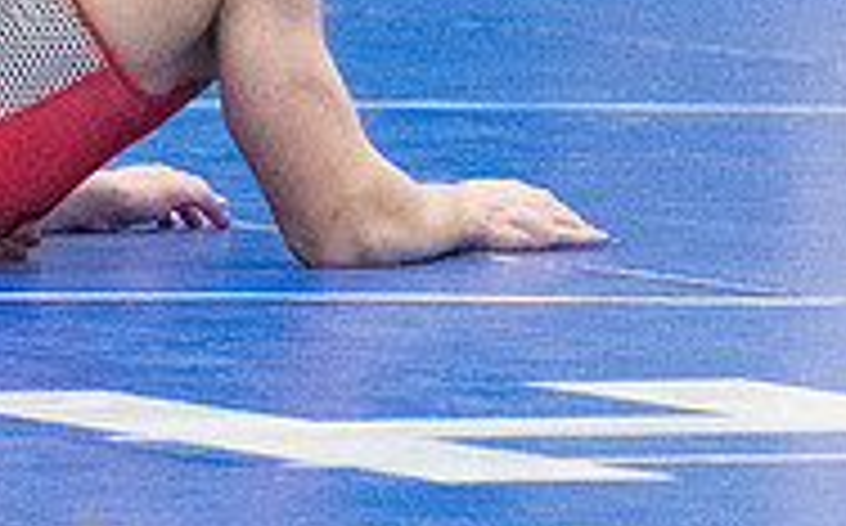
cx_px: -428
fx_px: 19551
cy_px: 40
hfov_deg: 2.5
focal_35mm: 849
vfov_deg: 1.5
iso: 10000
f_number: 4.5
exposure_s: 1/1600
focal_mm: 180
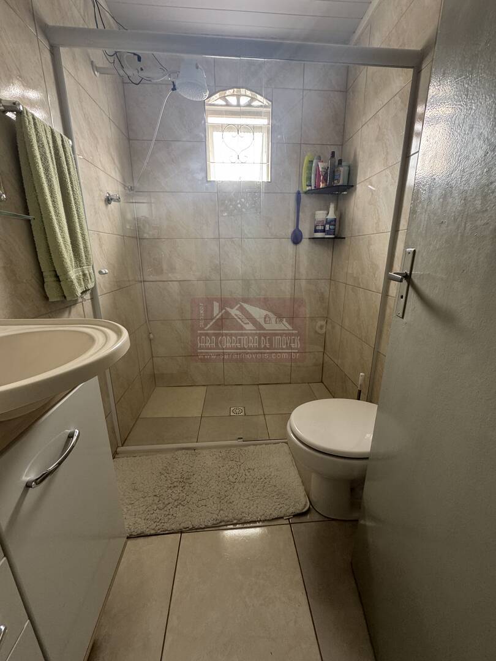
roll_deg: -0.1
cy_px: 330
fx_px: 267
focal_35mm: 14
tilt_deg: -16.1
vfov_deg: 102.1
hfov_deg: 85.7
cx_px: 248
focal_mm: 2.22
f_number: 2.2
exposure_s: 1/60
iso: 200
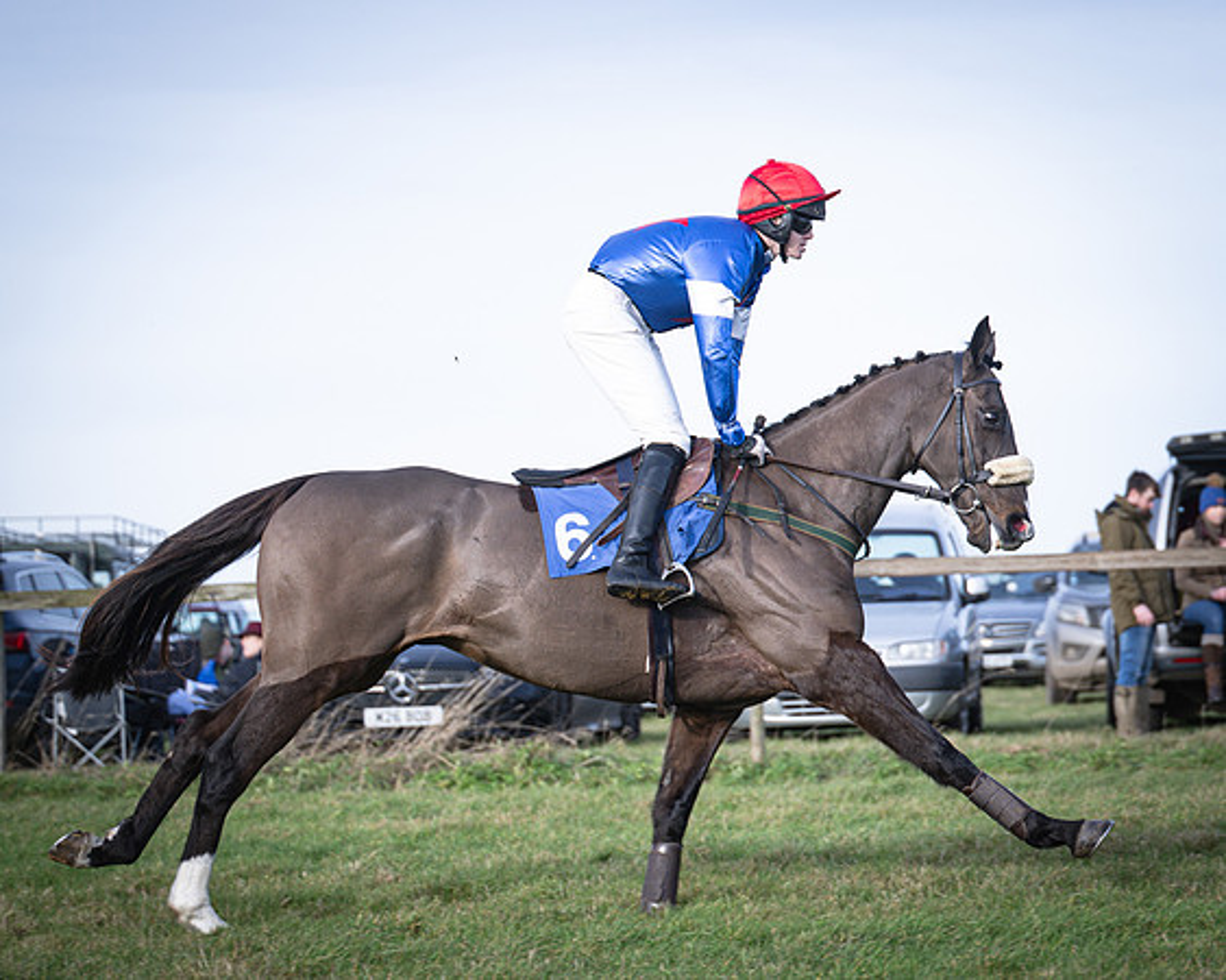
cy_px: 421
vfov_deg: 11.4
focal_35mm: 136
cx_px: 834
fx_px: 4921
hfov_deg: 14.2
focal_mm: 70
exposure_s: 1/1000
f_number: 2.8
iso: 125
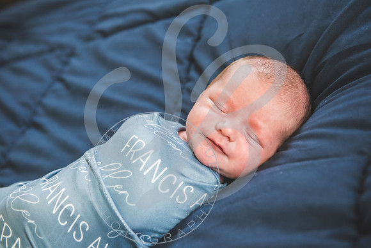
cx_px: 180
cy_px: 120
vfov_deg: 23.5
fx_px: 595
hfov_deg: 34.6
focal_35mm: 58
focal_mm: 56
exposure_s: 1/125
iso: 1600
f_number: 4
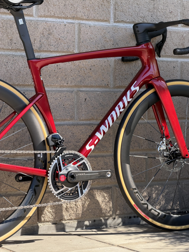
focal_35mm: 100
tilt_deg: -1.7
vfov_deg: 19.6
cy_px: 126
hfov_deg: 14.8
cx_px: 94
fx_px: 728
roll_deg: -0.3
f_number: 2.8
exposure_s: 1/285
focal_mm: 16.89
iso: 50
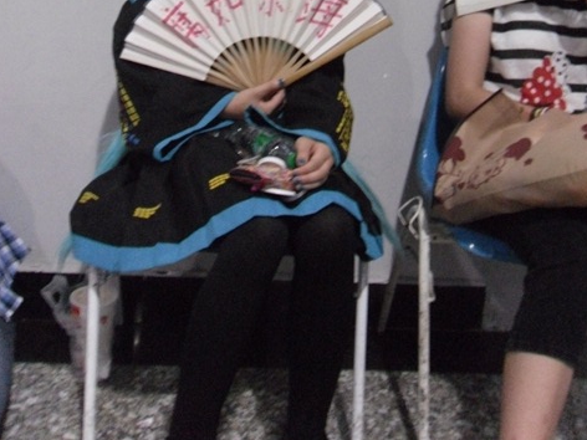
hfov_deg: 31.7
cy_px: 52
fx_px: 1034
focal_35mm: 61
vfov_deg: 23.5
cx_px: 294
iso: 800
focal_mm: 6.3
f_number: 3.5
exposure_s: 1/10
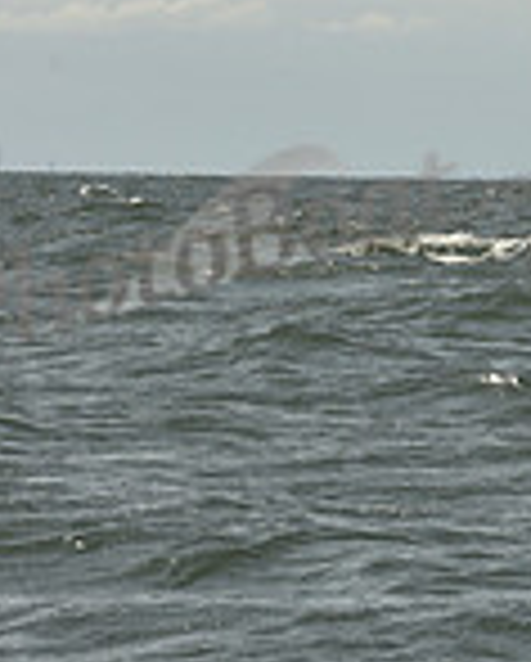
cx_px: 812
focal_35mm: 362
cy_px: -513
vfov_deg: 5.3
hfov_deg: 4.3
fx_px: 7097
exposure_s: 1/800
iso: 250
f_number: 10
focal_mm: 98
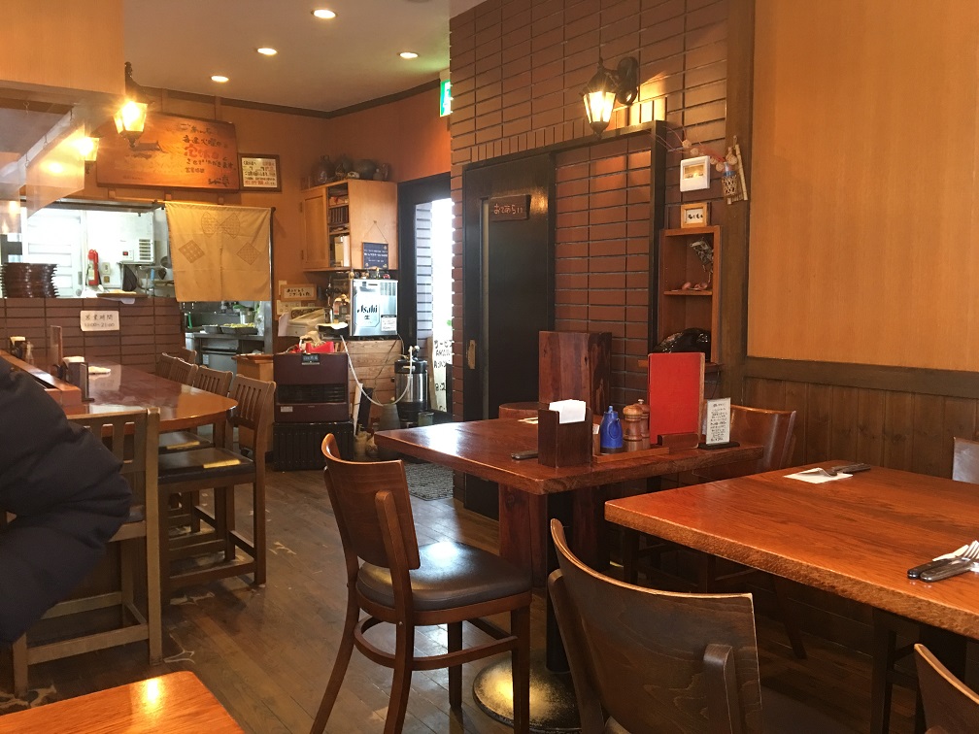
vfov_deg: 48.2
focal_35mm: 29
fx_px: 820
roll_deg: -0.8
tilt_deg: -3.8
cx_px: 490
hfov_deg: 61.7
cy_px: 367
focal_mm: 4.15
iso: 100
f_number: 2.2
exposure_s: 1/10
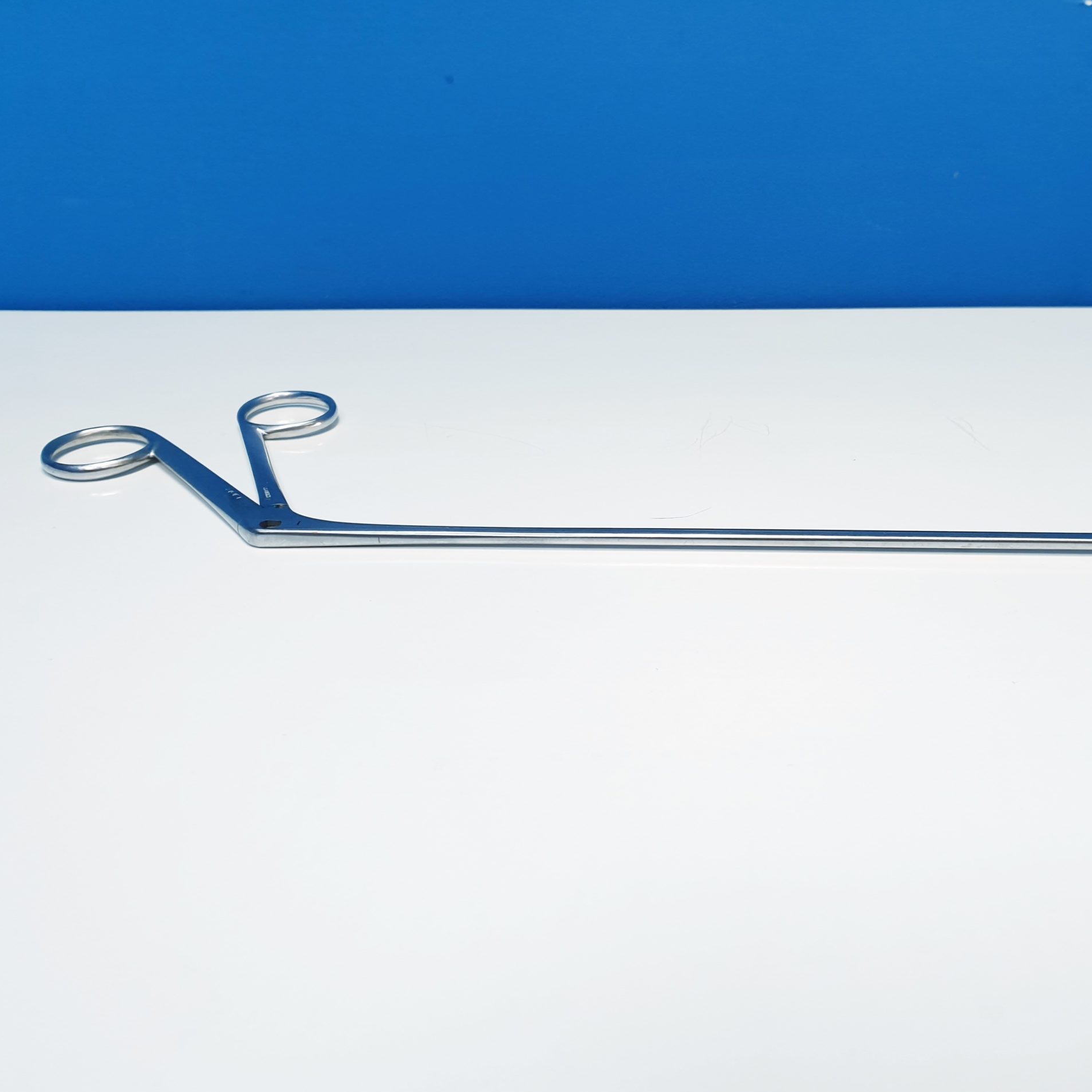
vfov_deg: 52.5
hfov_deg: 51.7
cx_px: 717
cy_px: 548
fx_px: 1106
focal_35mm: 31
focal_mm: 4.3
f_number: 2.4
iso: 80
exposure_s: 1/50
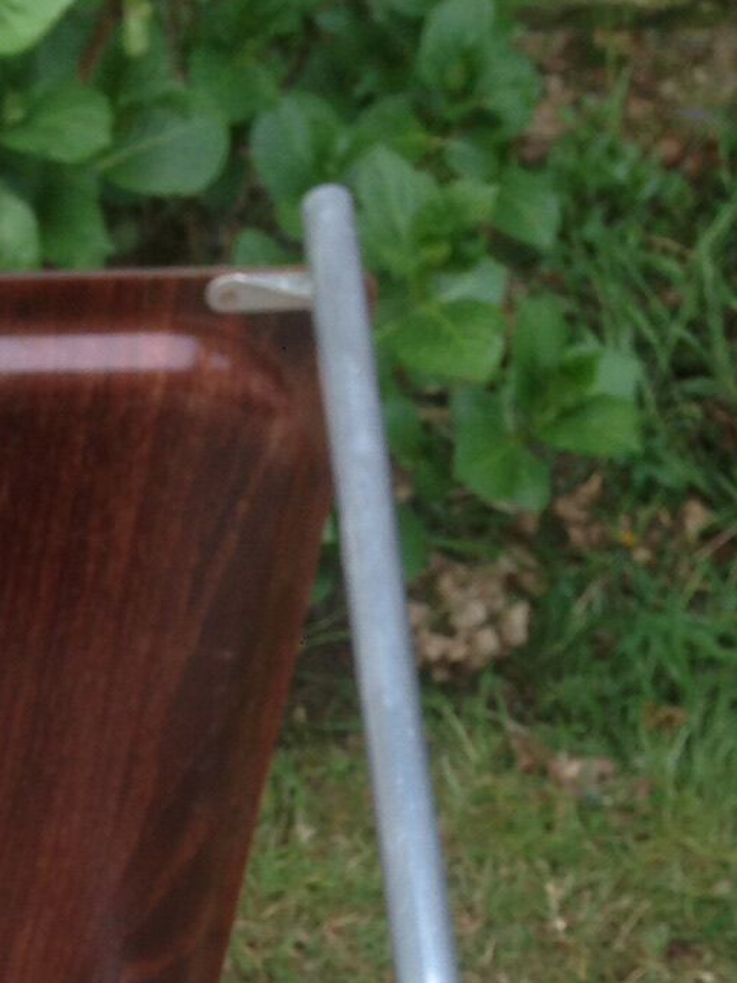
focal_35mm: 99
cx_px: -311
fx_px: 2811
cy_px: 1326
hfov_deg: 14.1
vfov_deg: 18.3
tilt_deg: -56.7
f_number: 2.4
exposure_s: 1/40
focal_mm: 4.12
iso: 50
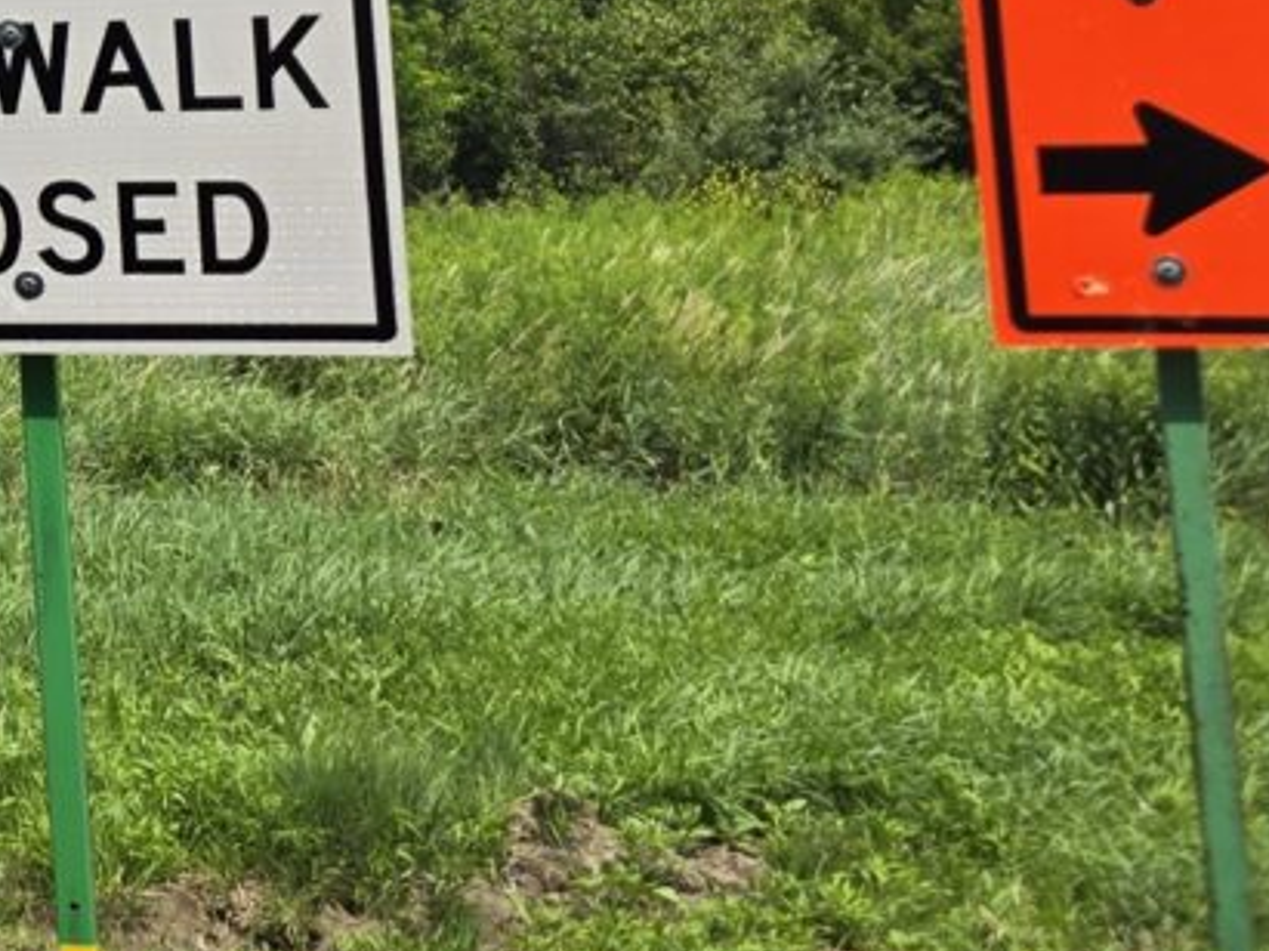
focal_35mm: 112
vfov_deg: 12.9
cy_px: -195
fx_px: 4105
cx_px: -1609
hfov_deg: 13.6
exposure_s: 1/643
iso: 12
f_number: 1.7
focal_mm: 6.3
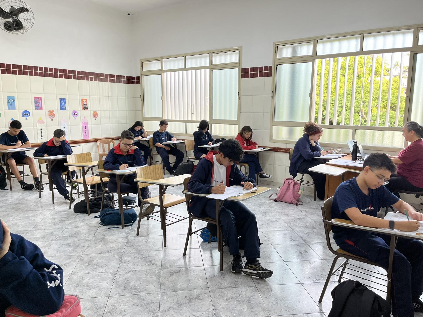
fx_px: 318
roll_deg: +0.1
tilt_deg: -9.8
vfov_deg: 53.1
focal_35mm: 26
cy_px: 158
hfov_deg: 67.3
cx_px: 212
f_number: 1.6
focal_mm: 5.1
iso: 80
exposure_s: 1/120
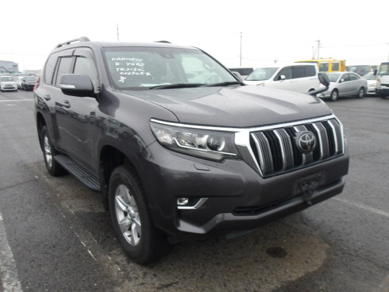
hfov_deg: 65.3
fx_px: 303
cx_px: 194
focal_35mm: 27
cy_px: 146
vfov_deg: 51.4
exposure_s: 1/60
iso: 231
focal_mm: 4.9
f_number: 10.4
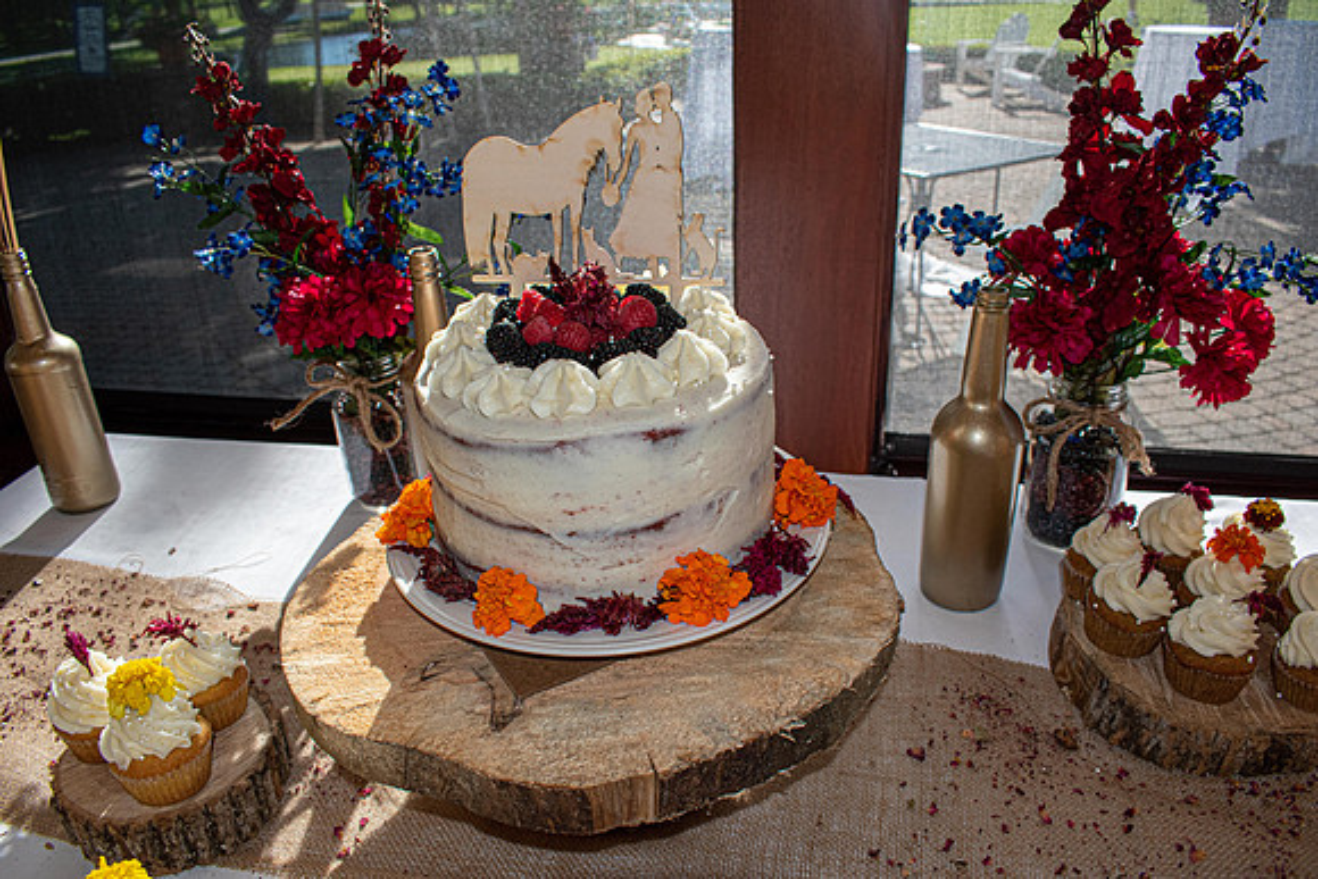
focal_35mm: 27
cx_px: 659
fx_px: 989
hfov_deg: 67.4
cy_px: 440
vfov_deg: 48.0
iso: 400
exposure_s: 1/125
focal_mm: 18
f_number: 5.6
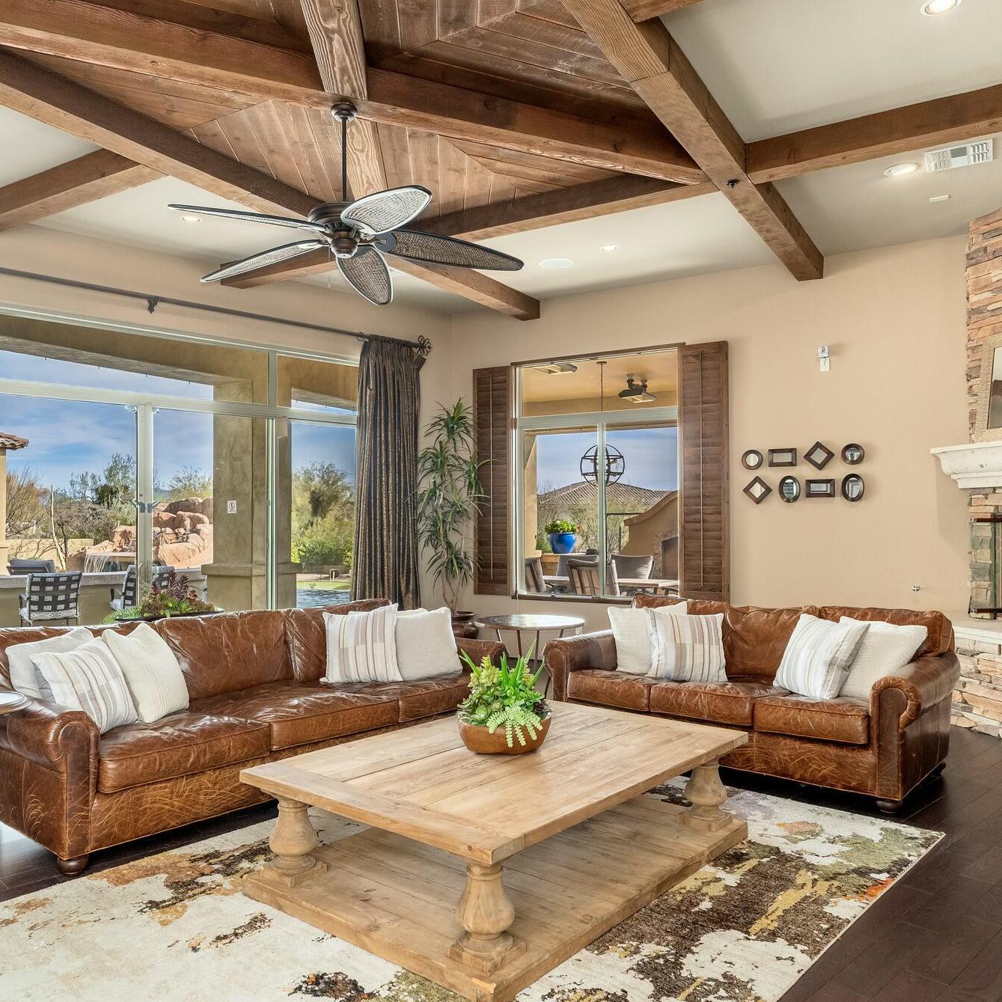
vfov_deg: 60.9
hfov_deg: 60.9
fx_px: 851
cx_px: 460
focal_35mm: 26
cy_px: 502
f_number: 8
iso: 250
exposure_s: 1/750
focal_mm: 20
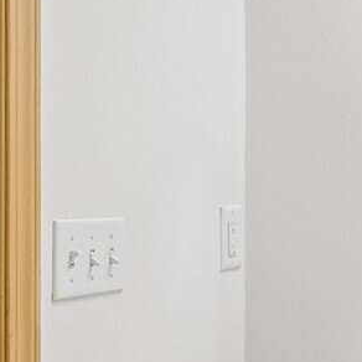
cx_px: 232
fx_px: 876
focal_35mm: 74
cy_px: 188
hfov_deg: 23.3
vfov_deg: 23.4
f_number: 10
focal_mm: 10
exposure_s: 1/2
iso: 250
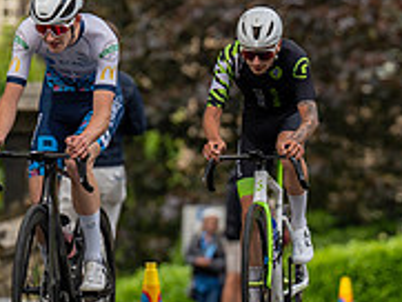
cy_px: 3
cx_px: 84
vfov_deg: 2.6
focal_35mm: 569
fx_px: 6612
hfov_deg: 3.5
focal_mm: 185
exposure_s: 1/800
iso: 400
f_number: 3.5
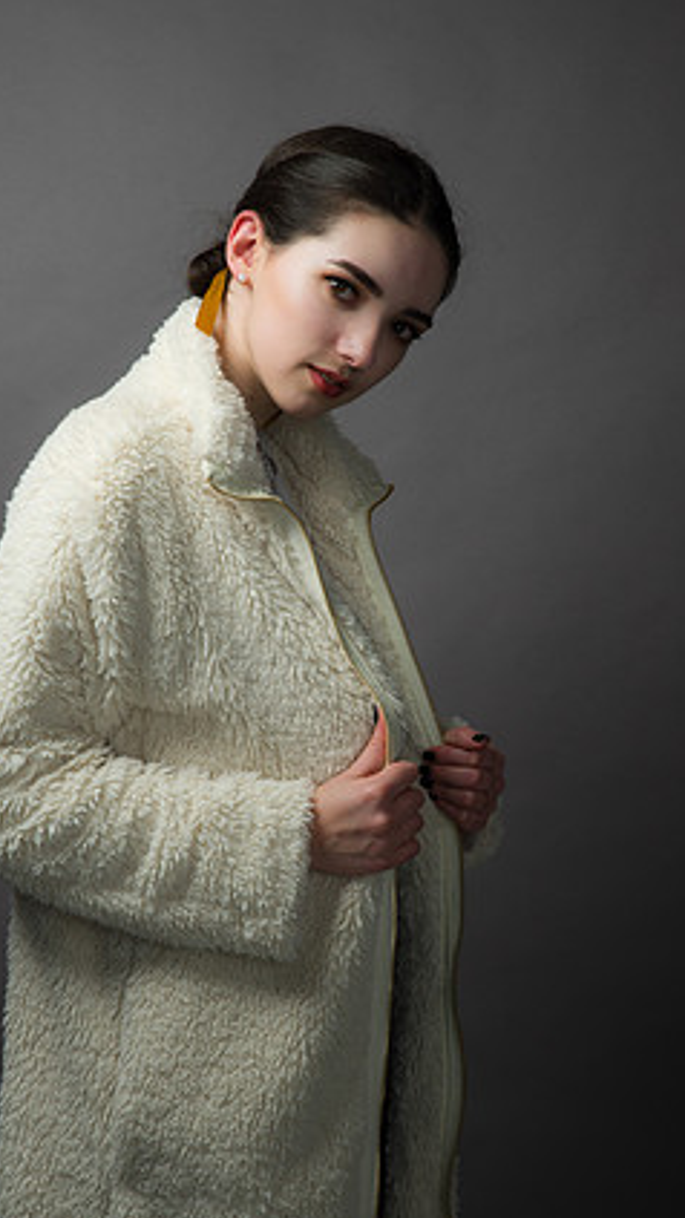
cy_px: 619
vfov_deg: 27.2
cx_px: 342
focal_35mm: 78
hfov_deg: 15.5
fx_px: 2518
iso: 100
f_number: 9
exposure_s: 1/160
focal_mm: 70
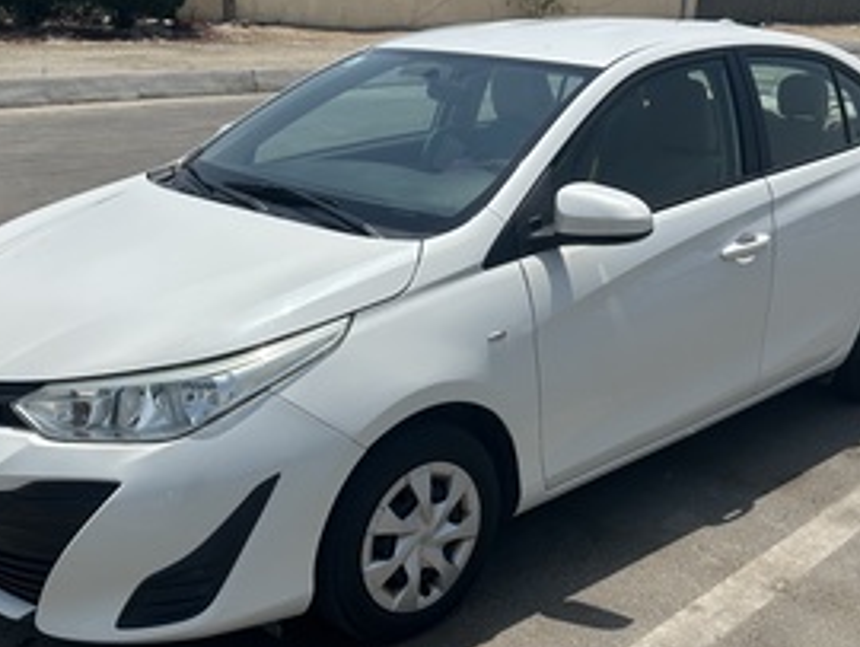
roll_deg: -0.6
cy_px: 400
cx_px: 473
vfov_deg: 32.8
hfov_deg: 42.9
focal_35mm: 44
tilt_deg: -19.9
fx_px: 1094
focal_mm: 5.7
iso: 50
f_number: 1.5
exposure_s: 1/6993
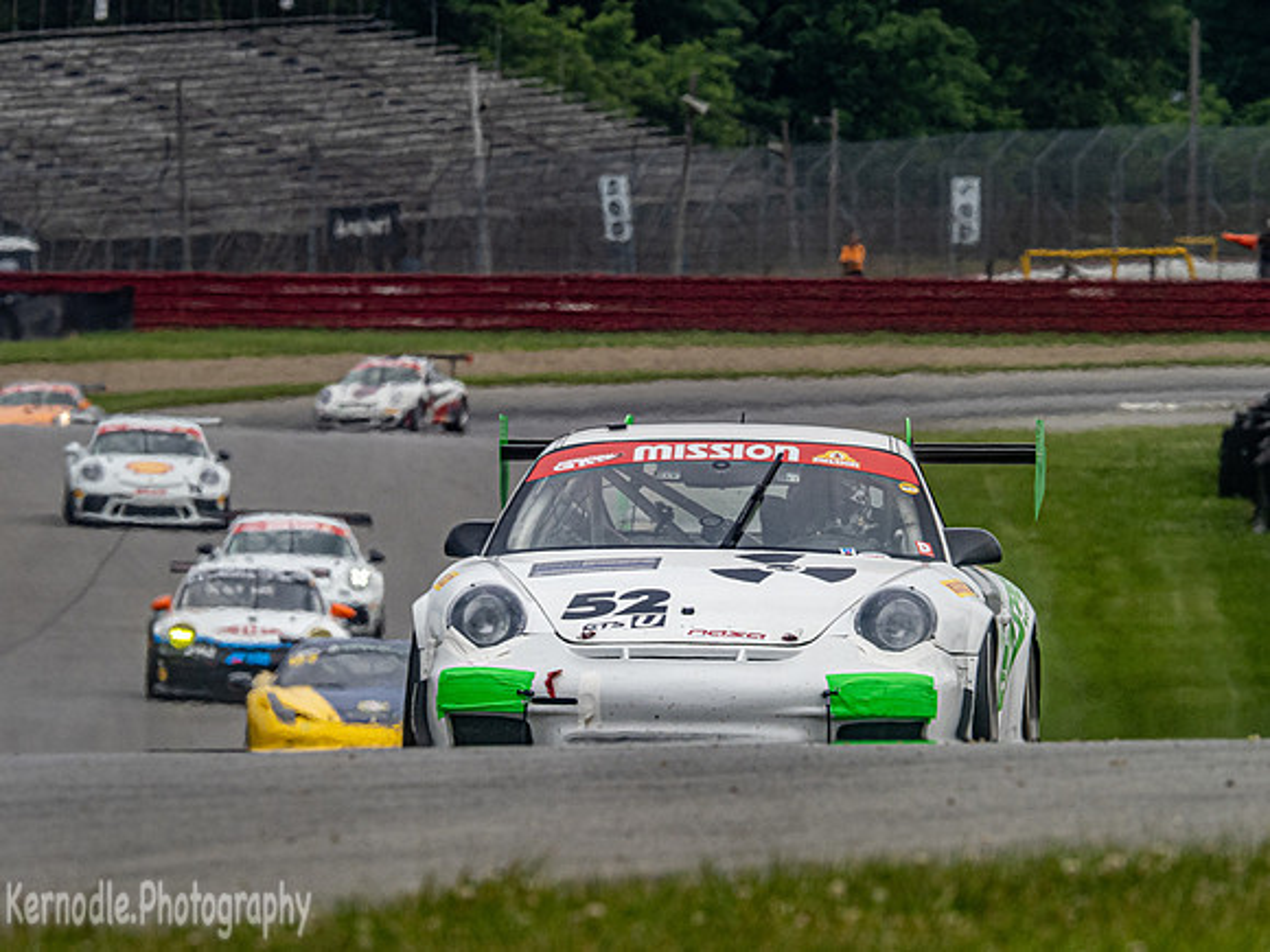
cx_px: 671
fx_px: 32611
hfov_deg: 2.2
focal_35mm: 889
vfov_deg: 1.7
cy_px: 503
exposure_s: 1/320
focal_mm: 420
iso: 320
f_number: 13
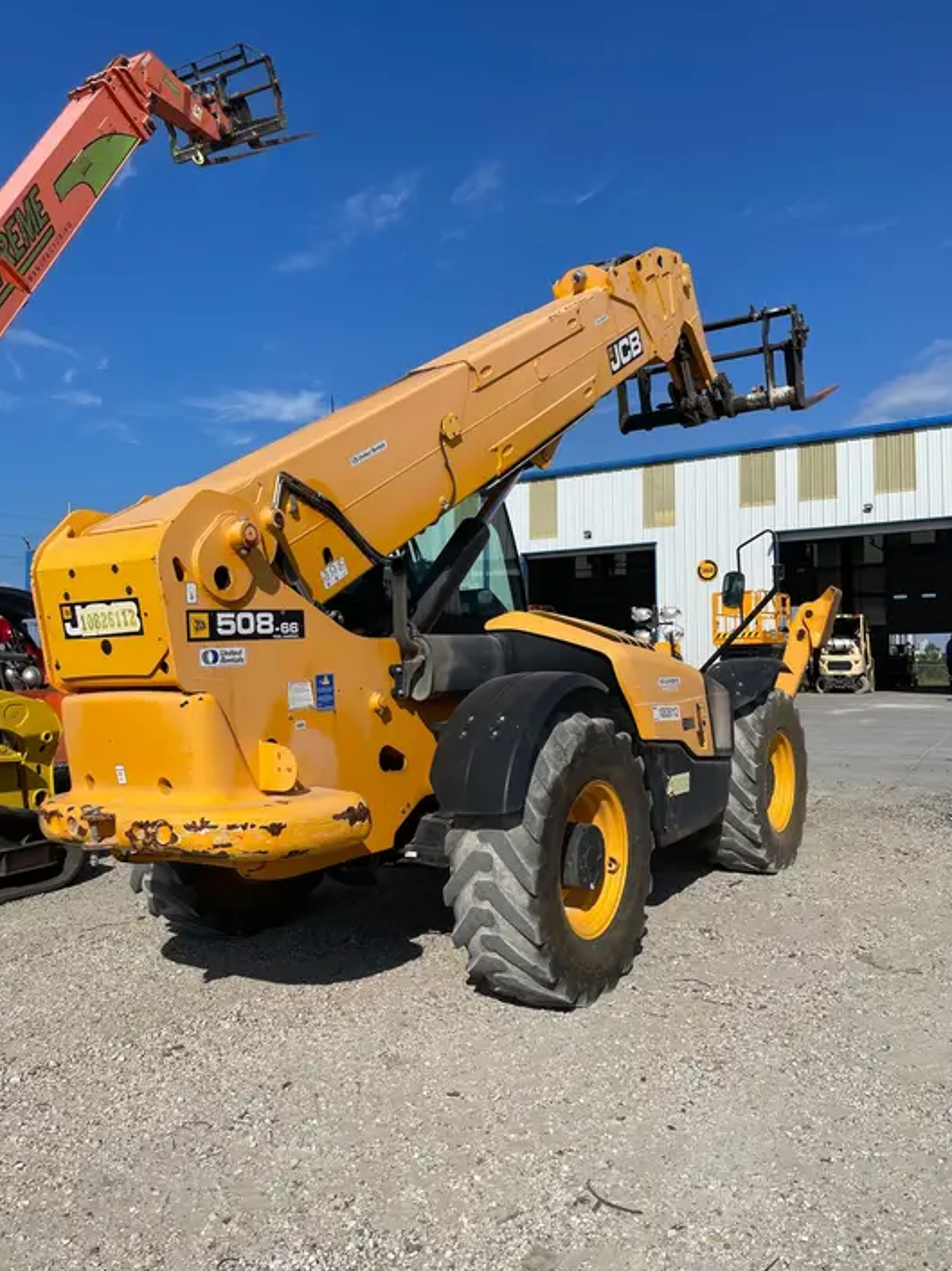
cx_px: 466
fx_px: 991
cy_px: 644
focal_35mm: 27
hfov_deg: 51.3
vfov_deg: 65.3
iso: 32
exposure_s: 1/6135
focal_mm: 4.2
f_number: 1.6
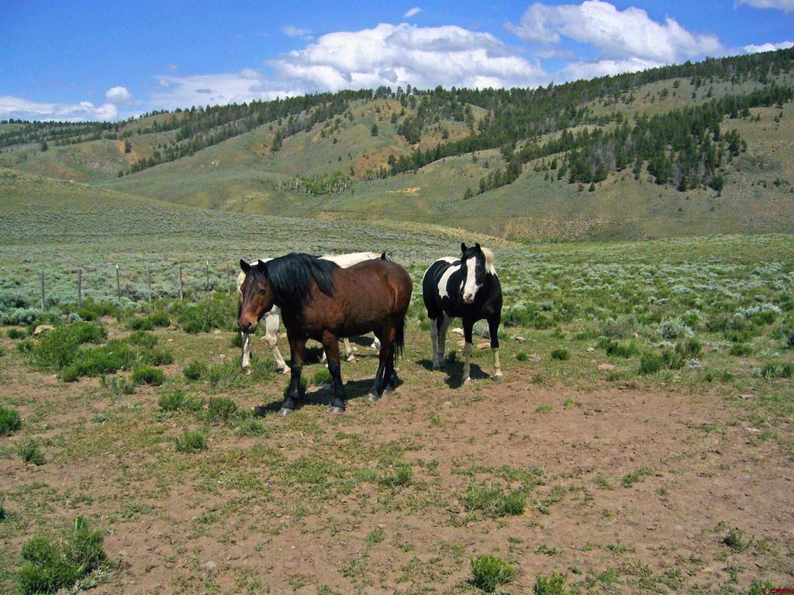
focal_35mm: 35
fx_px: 803
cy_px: 298
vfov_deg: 40.7
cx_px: 397
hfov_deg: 52.6
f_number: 5.6
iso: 80
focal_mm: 5.8
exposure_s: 1/1600
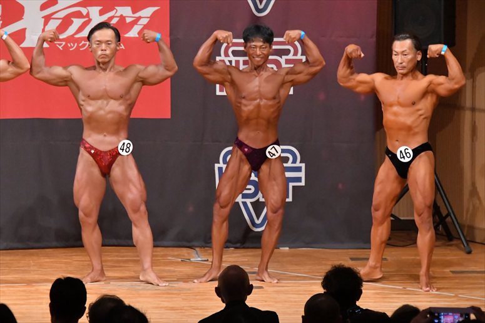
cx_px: 242
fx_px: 3636
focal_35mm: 270
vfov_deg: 5.1
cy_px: 162
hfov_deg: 7.6
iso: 11400
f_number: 5.6
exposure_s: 1/400
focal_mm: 180
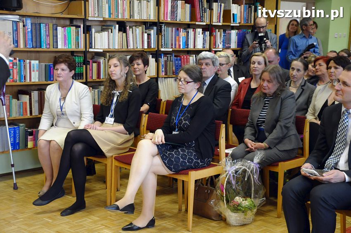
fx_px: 555
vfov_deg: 23.7
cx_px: 176
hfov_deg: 35.1
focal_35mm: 57
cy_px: 116
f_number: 4.5
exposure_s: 1/80
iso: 1600
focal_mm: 38
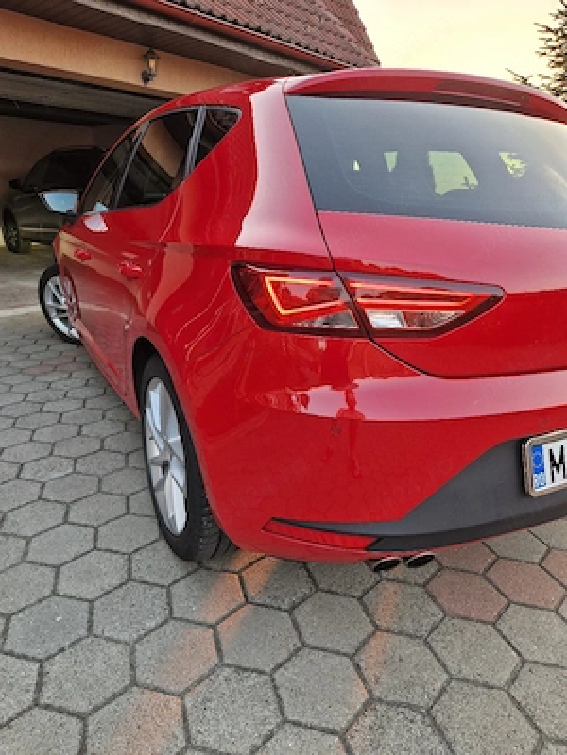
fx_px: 502
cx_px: 284
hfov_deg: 58.9
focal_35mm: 23
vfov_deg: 73.9
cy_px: 378
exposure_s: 1/182
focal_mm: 5.4
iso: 100
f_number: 1.8
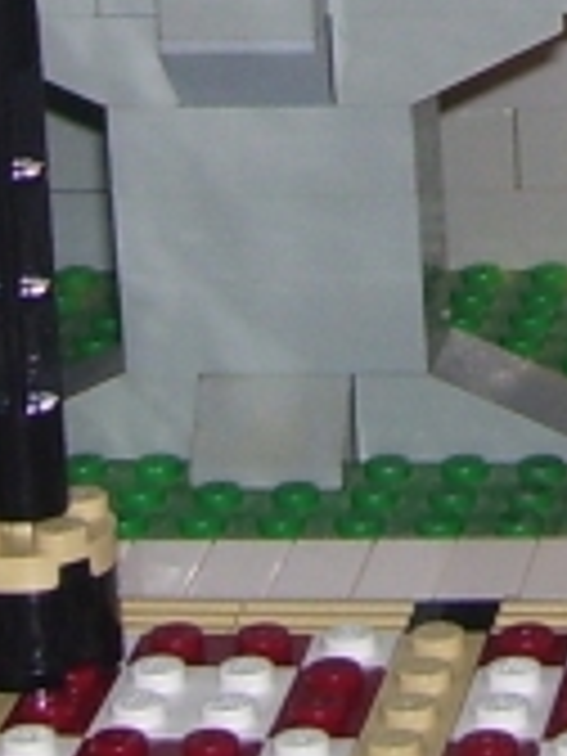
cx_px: 702
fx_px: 4914
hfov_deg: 6.6
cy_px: -616
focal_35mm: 225
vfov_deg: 8.5
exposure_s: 1/60
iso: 80
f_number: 2.7
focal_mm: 6
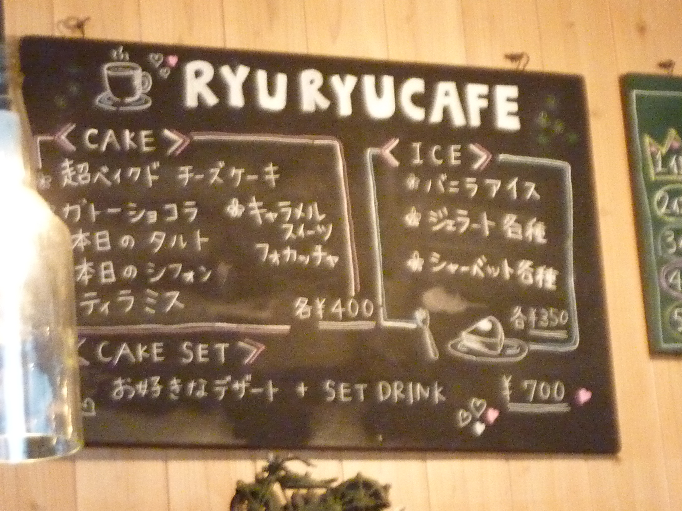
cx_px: 341
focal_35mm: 121
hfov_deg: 16.3
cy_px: 256
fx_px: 2384
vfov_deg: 12.2
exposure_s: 1/25
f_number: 4.1
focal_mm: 11
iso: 800
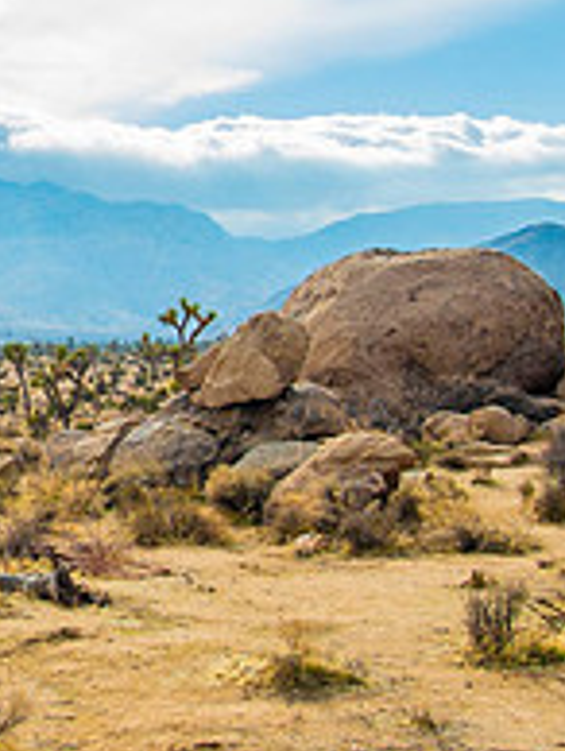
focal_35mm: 69
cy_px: 250
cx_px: -163
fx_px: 1498
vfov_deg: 28.0
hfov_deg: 19.7
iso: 100
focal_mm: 24
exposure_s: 1/1000
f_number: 4
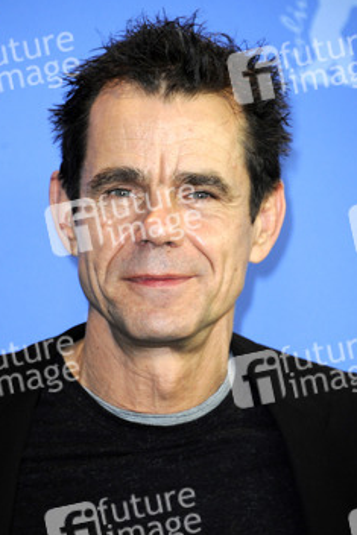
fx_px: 5067
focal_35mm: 341
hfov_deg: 4.0
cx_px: 168
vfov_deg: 6.0
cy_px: 296
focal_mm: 300
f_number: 5.6
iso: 1600
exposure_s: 1/250
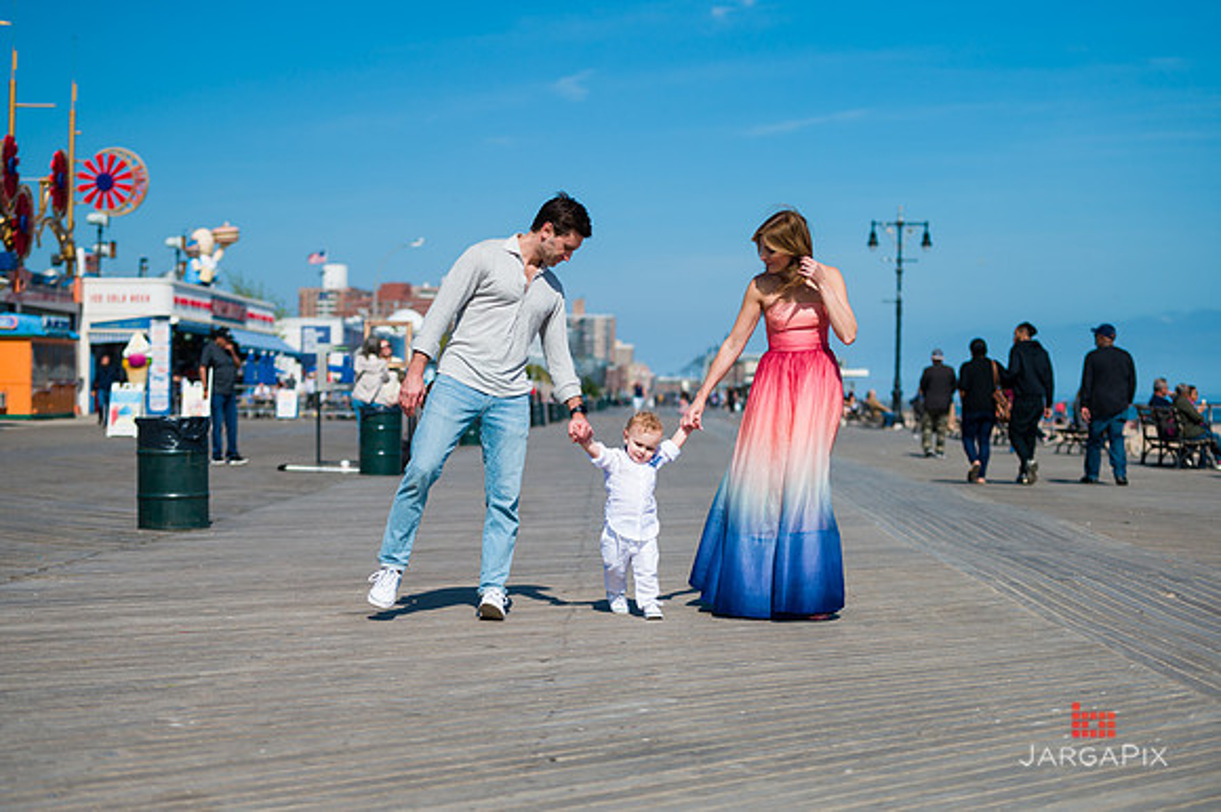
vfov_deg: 19.4
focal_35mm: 70
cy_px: 406
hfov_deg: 28.9
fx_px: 2373
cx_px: 610
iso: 200
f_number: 3.2
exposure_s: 1/6400
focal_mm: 70
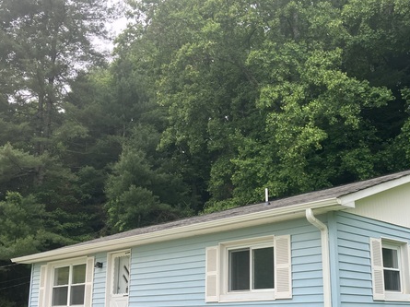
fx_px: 497
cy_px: 200
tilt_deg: +11.4
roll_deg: -0.5
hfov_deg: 44.5
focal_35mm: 42
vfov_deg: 34.0
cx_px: 256
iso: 32
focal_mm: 3.99
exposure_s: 1/444
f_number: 1.8
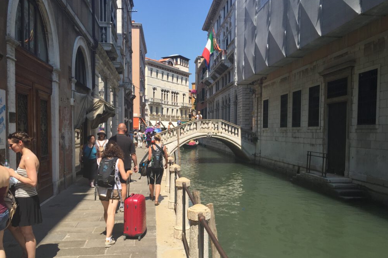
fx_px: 334
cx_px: 198
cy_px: 144
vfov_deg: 42.3
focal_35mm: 31
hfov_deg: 60.3
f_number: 2.2
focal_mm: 4.15
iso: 32
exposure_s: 1/1799
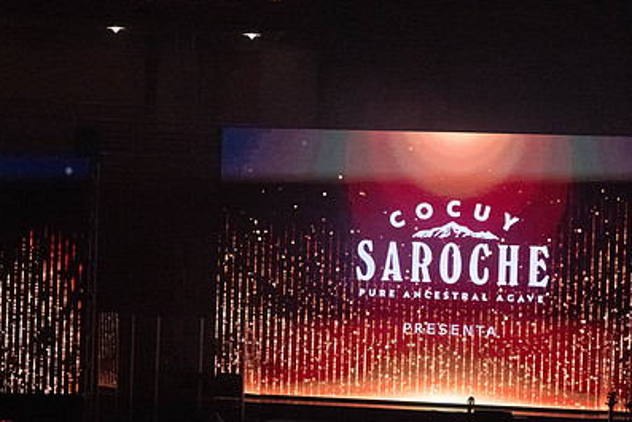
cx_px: 415
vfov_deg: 9.4
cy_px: 297
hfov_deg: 14.0
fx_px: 2564
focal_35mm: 146
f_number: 18
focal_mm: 100
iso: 16000
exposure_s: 1/320
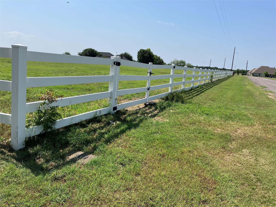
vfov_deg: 49.7
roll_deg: -4.6
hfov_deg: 63.4
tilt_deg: -8.5
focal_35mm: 28
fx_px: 223
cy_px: 104
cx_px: 138
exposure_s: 1/2558
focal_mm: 3.99
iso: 32
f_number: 1.8
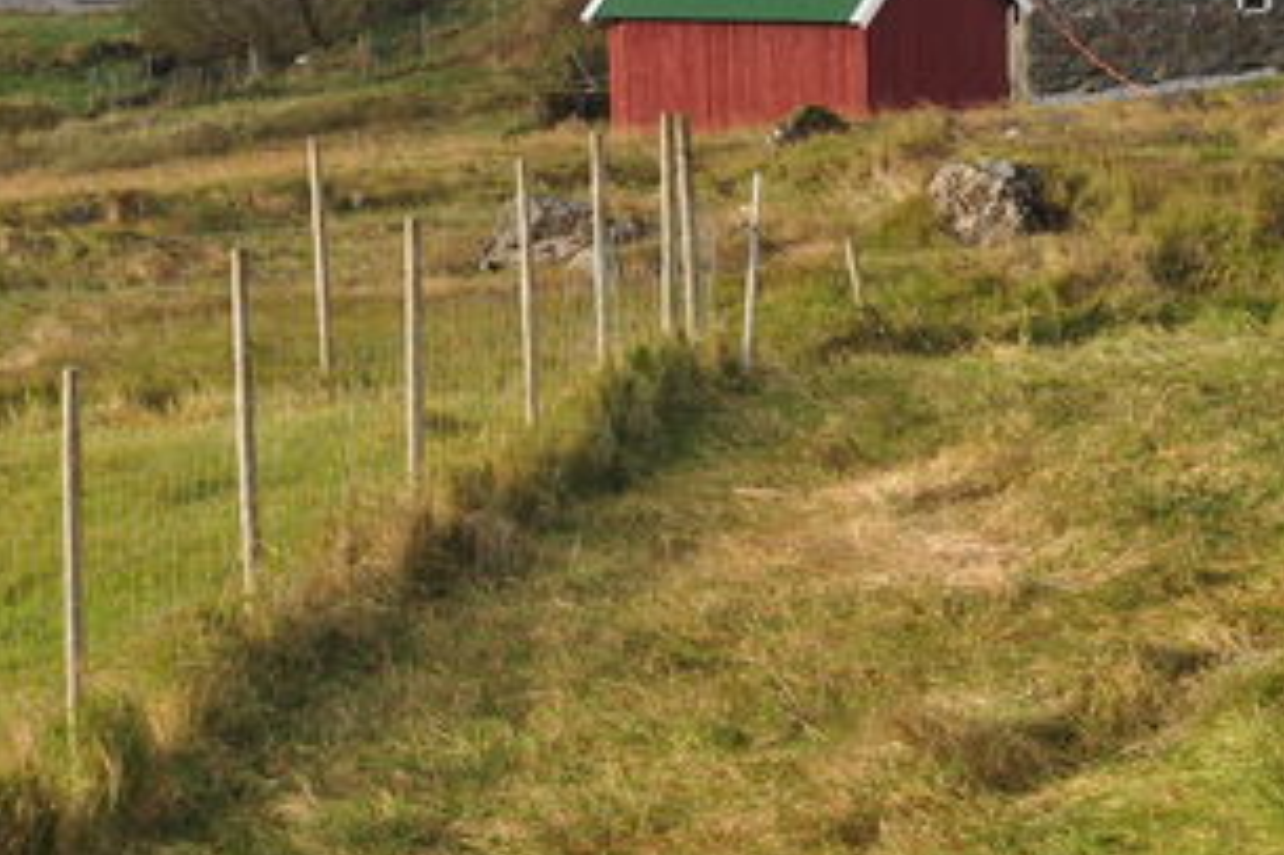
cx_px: 543
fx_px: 4206
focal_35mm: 118
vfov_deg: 11.5
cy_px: 32
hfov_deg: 17.3
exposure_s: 1/200
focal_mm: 40
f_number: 10
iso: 400
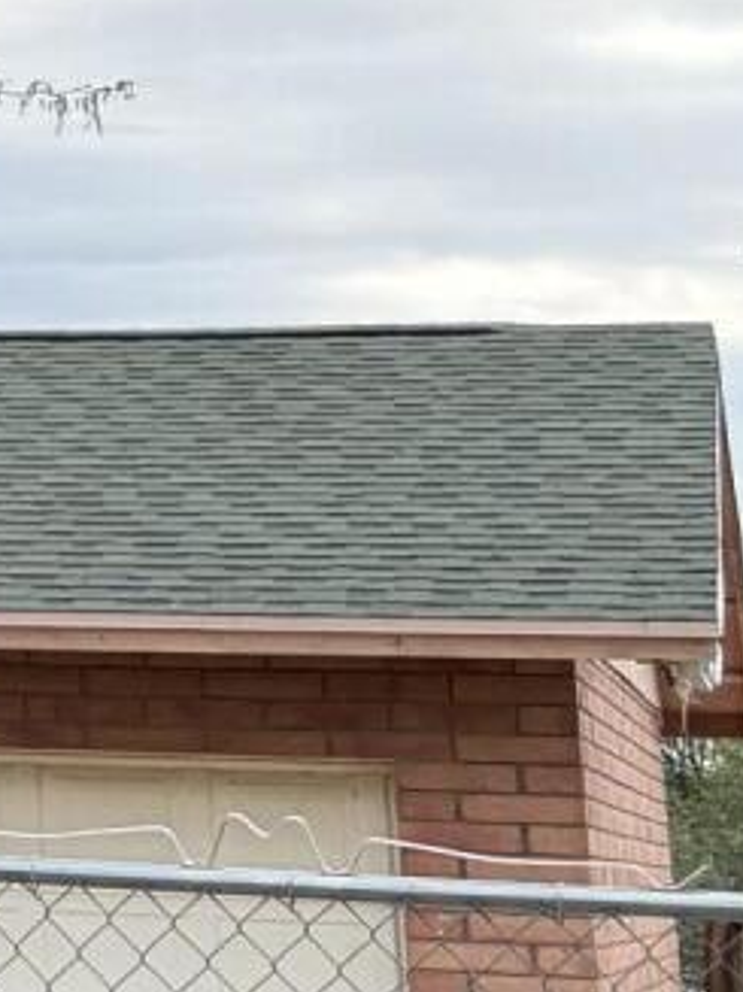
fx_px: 4210
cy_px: -288
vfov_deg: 13.0
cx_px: -1456
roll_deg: -2.4
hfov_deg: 8.5
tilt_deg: +14.3
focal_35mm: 147
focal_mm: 6.76
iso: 100
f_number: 1.78
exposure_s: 1/1230
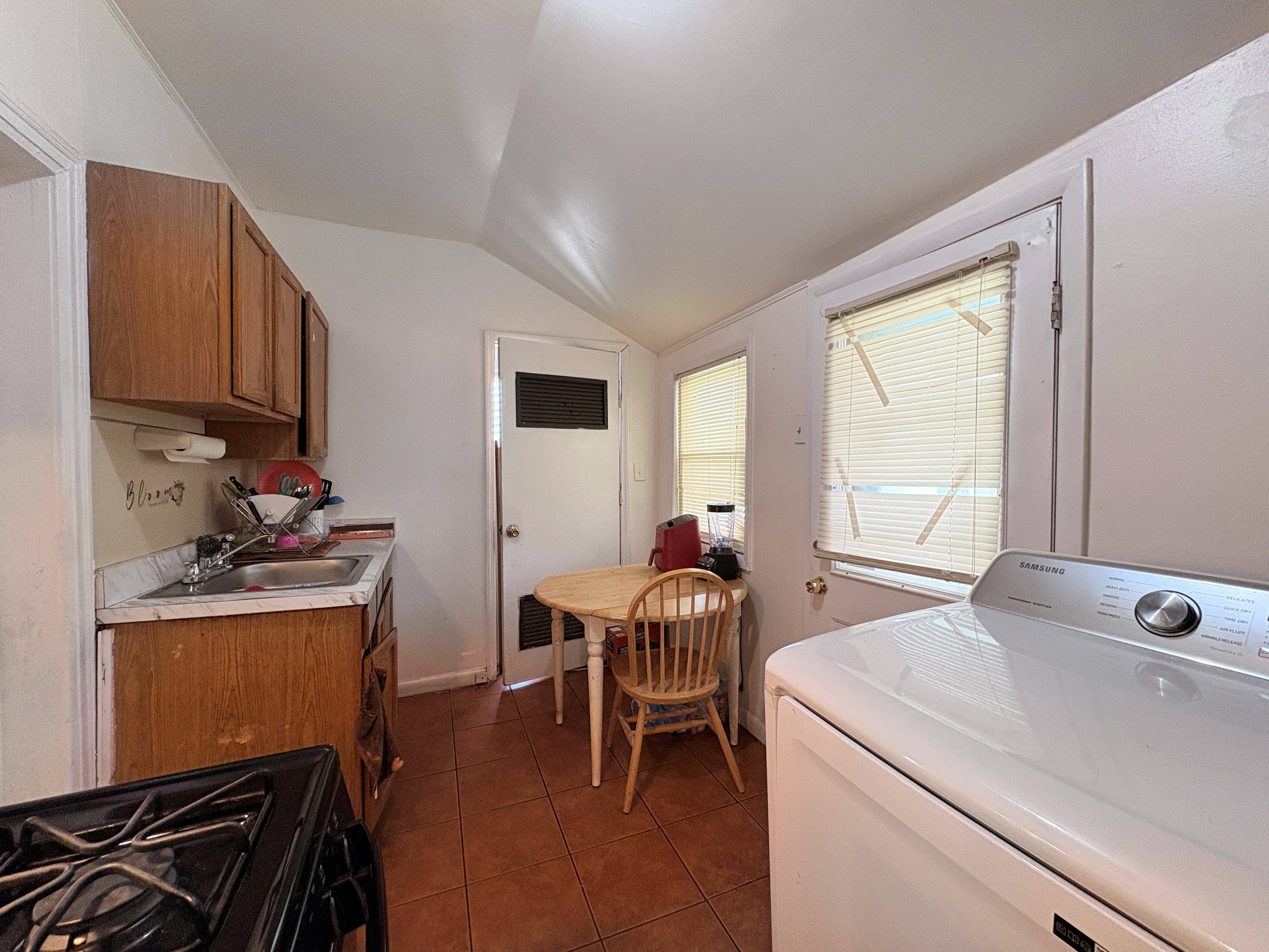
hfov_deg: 102.1
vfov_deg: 85.7
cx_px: 634
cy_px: 476
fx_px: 513
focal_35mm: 14
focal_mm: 2.22
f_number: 2.2
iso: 250
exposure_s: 1/60
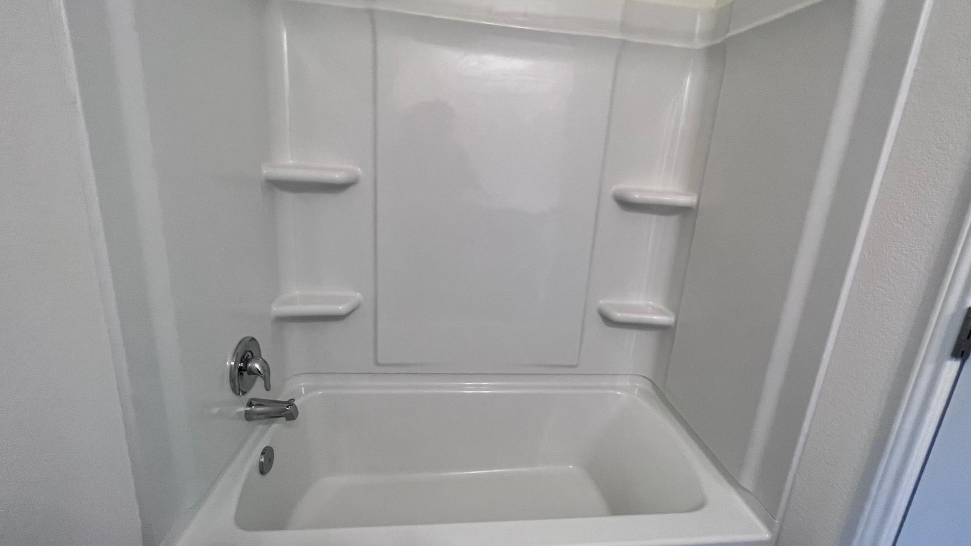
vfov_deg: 70.5
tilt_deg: -13.1
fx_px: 386
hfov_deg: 102.9
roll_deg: -4.8
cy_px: 256
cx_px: 506
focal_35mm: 15
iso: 200
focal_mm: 1.57
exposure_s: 1/120
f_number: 1.8
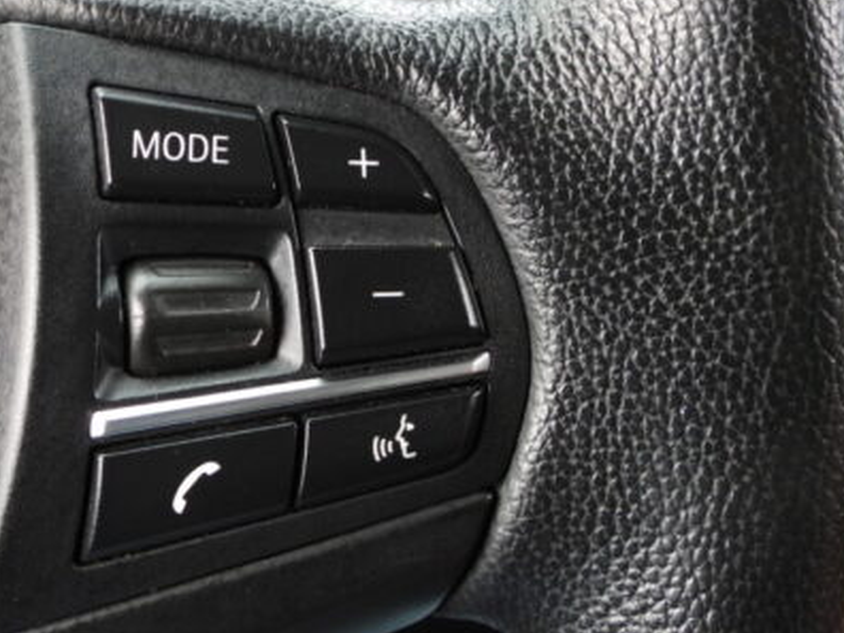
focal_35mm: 63
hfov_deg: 30.6
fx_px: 1536
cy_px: 266
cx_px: 303
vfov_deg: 23.3
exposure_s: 1/50
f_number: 3.2
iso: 100
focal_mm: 6.3
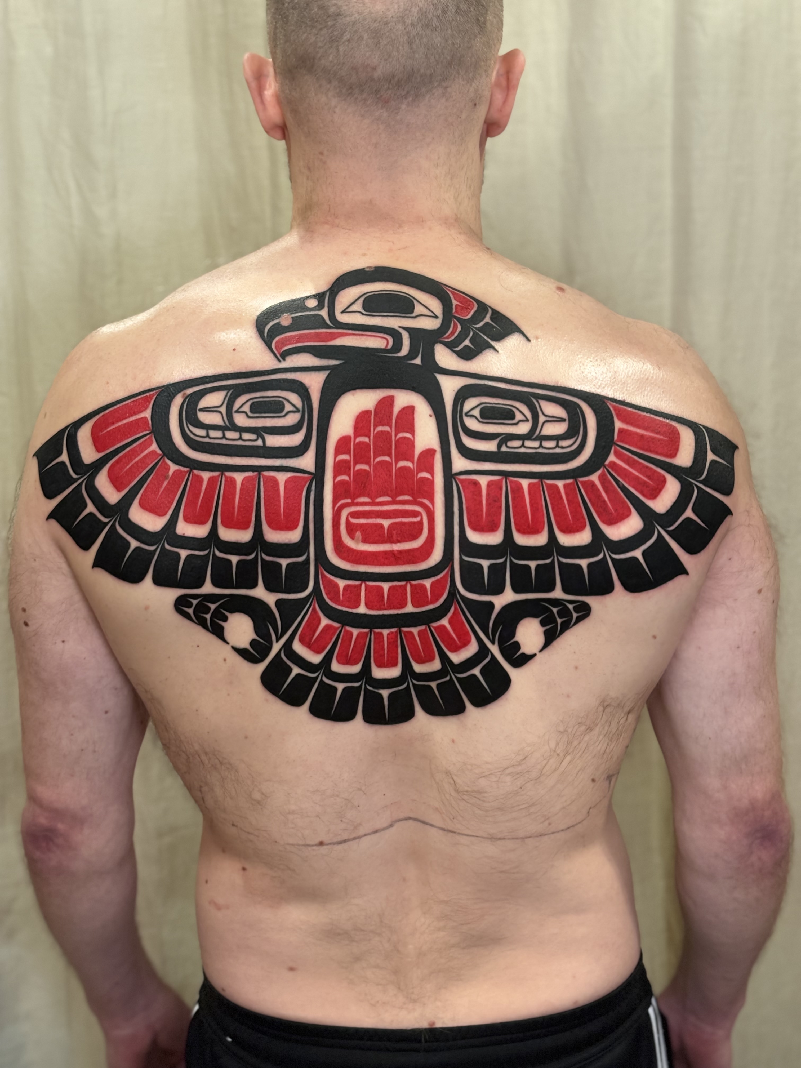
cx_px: 400
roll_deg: +2.3
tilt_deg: -8.9
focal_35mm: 52
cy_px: 534
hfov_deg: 28.0
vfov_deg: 36.8
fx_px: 1604
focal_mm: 5.96
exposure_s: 1/30
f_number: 1.6
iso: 400
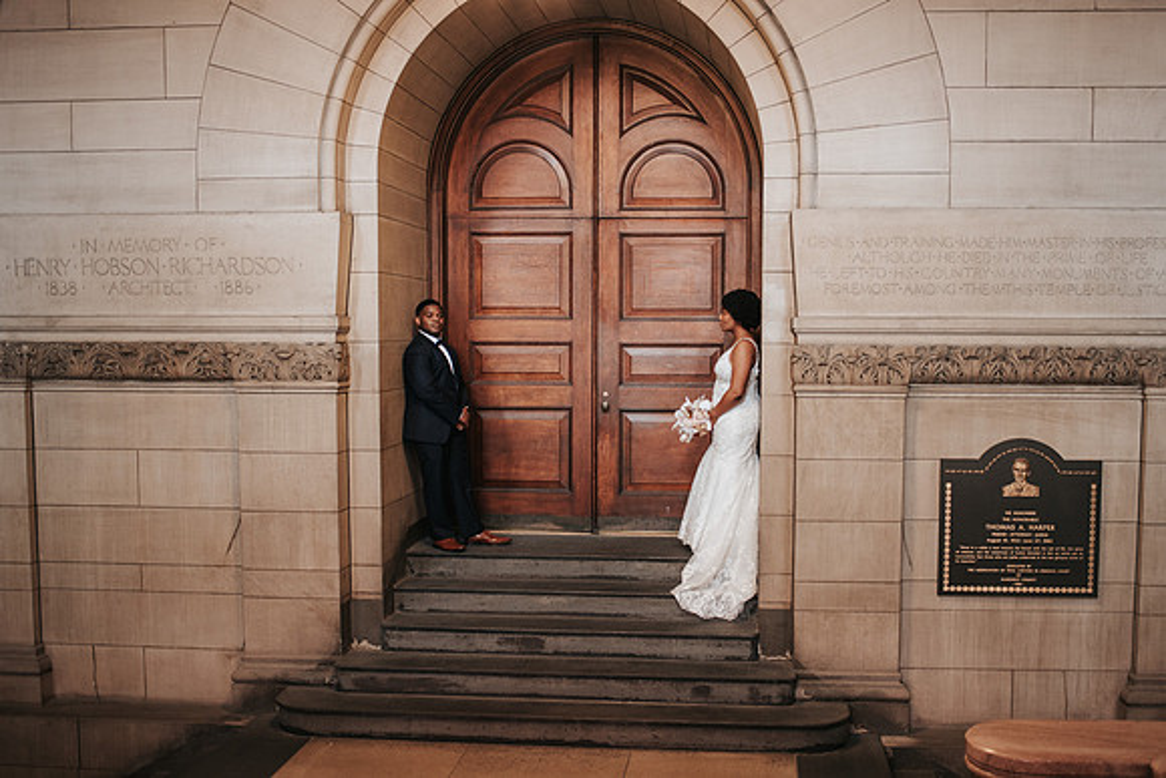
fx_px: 1305
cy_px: 444
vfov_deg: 33.1
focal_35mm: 40
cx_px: 633
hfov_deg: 48.1
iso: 1000
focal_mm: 35
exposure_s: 1/125
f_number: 2.2
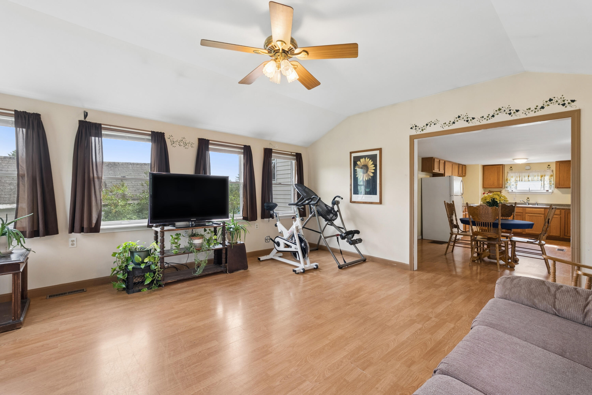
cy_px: 198
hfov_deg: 96.7
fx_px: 263
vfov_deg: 73.8
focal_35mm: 16
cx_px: 296
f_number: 7.1
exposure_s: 1/40
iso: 320
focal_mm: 16
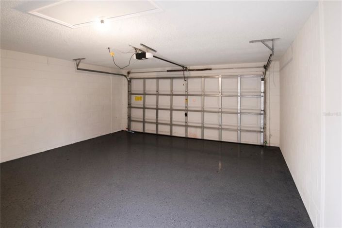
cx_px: 171
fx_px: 171
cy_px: 114
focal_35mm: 18
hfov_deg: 90.0
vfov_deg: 67.3
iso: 250
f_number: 3.8
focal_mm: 12
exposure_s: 1/13
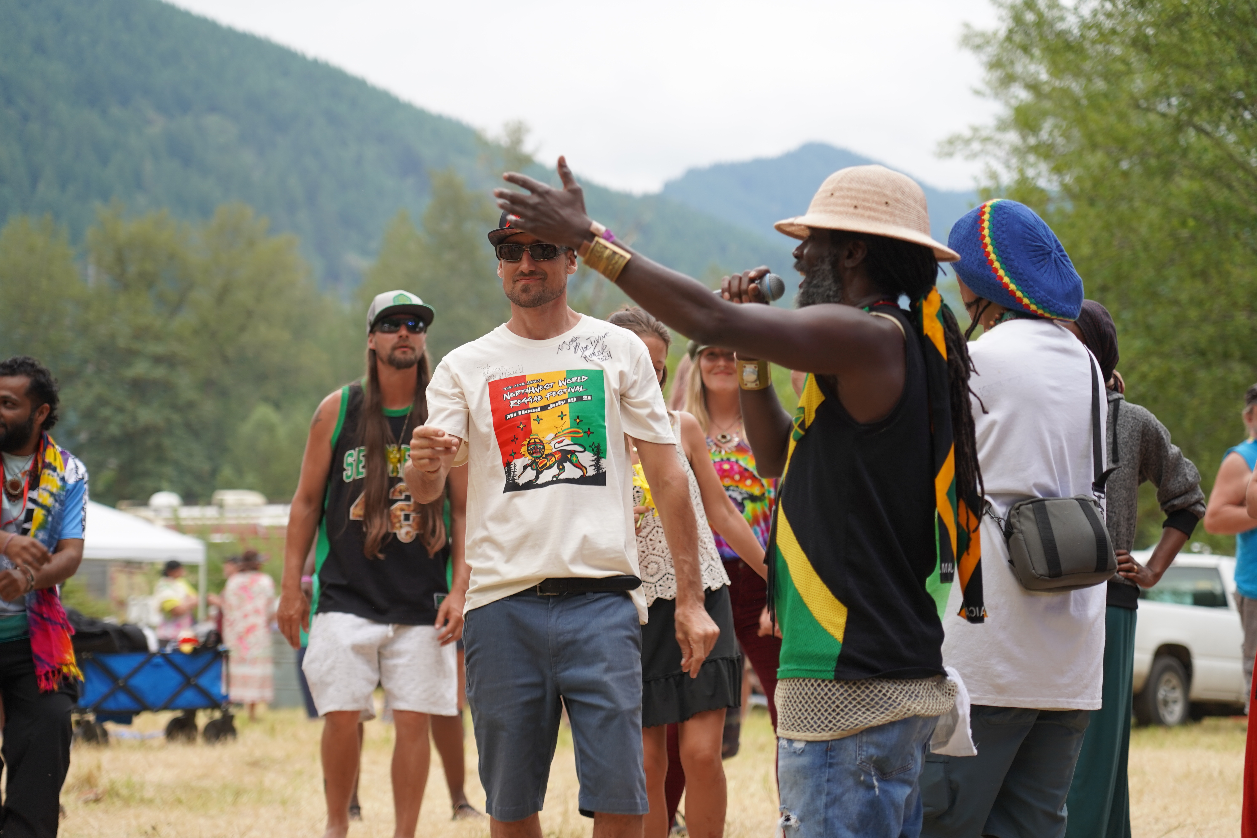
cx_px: 628
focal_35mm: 105
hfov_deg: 19.5
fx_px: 3666
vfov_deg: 13.0
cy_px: 419
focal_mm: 105
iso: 250
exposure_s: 1/160
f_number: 4
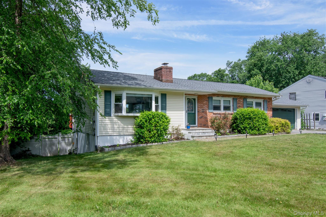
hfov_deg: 70.4
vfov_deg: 50.4
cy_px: 108
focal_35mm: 26
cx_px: 163
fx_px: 231
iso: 400
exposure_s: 1/320
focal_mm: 17
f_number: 14
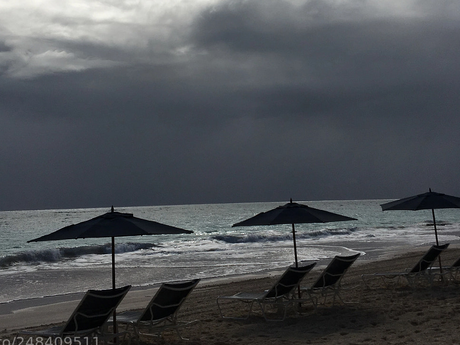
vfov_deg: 29.9
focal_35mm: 48
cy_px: 94
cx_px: 232
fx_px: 638
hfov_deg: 39.7
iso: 25
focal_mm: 4.15
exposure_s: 1/12821
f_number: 2.2
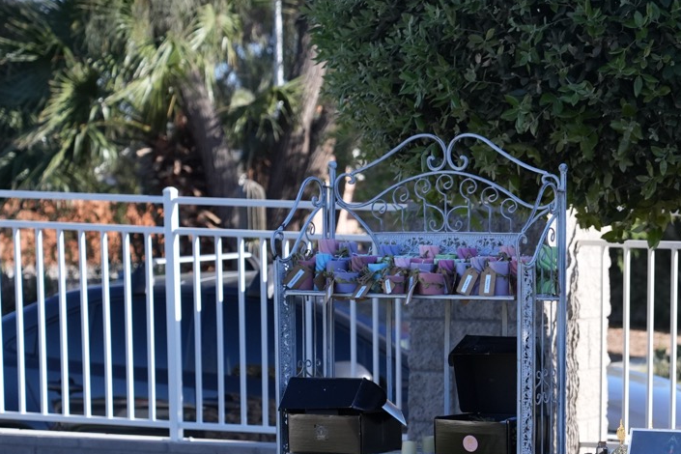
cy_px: 515
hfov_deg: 16.4
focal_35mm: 120
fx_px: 2270
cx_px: 819
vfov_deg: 11.2
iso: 1000
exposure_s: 1/125
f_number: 4
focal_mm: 47
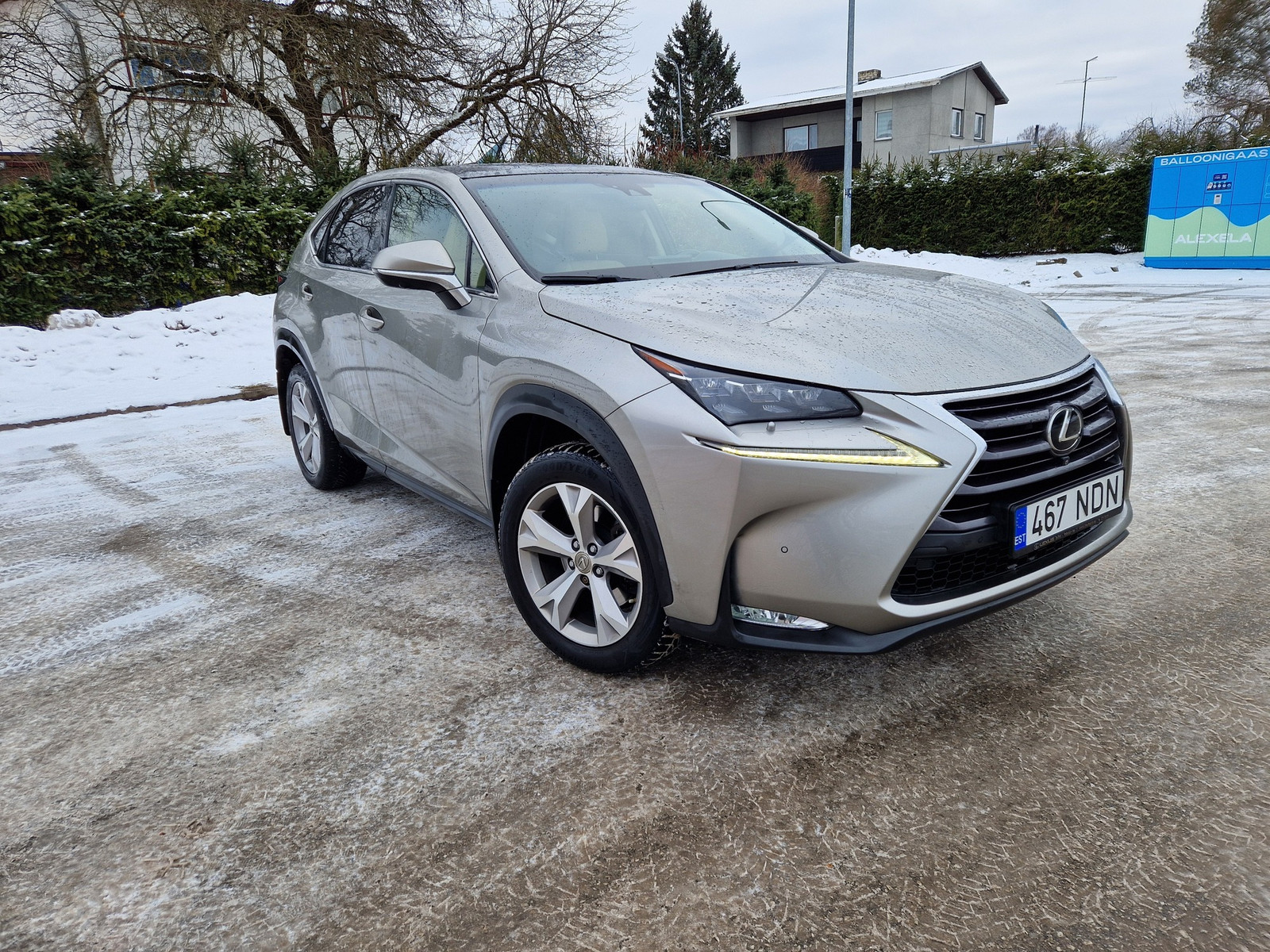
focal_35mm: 23
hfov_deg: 73.9
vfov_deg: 58.9
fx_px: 844
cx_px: 635
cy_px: 476
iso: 50
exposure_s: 1/198
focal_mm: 5.4
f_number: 1.8
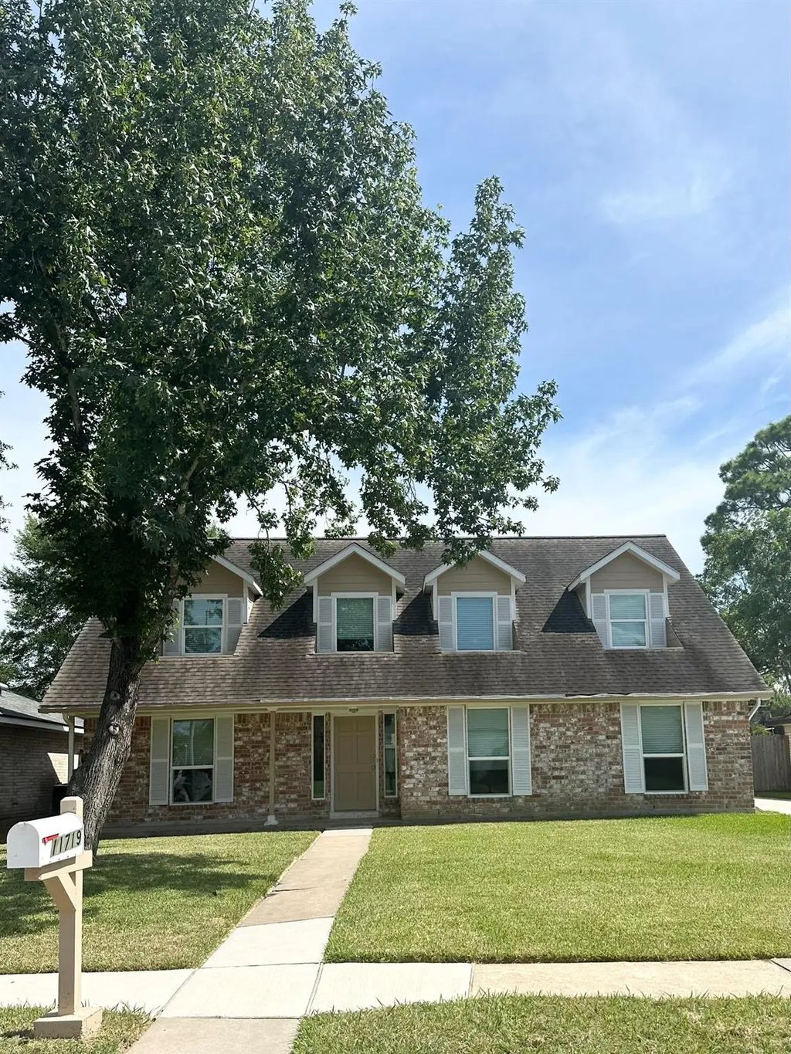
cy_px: 527
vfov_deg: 71.6
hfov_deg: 56.8
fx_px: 731
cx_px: 396
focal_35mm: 24
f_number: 1.78
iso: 80
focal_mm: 6.86
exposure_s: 1/5525
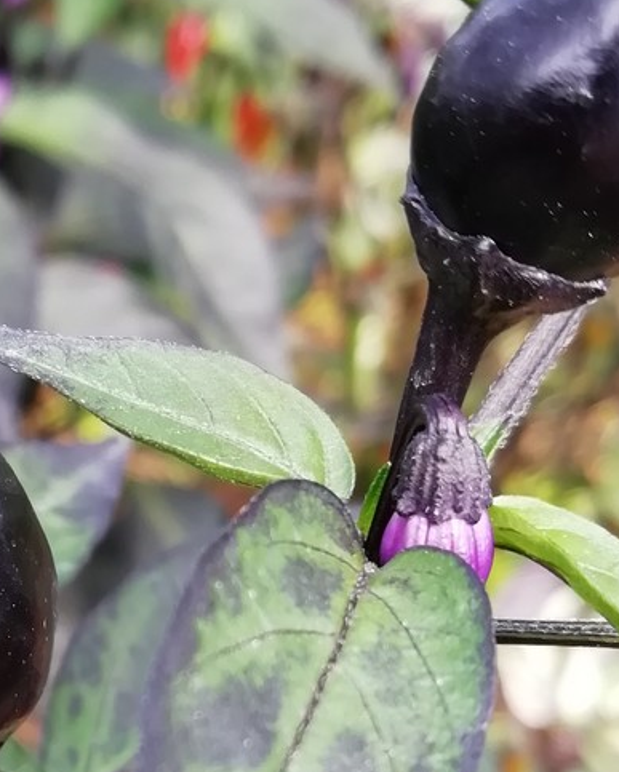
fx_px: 1601
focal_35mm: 70
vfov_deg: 26.5
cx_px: 43
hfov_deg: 21.3
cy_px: 634
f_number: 2.2
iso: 50
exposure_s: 1/104
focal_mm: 3.21
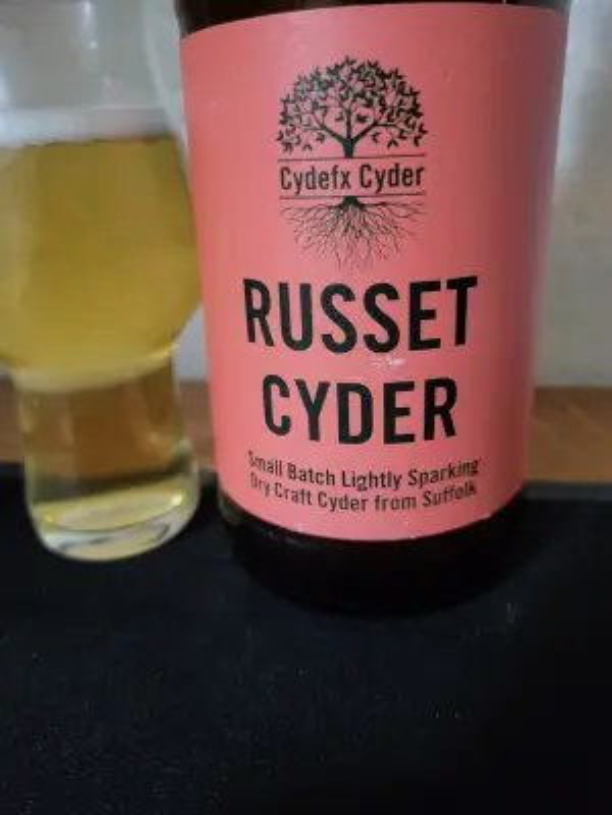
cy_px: 408
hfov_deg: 53.1
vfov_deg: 67.3
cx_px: 306
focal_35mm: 26
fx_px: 613
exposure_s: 1/25
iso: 1000
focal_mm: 5.4
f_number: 1.8
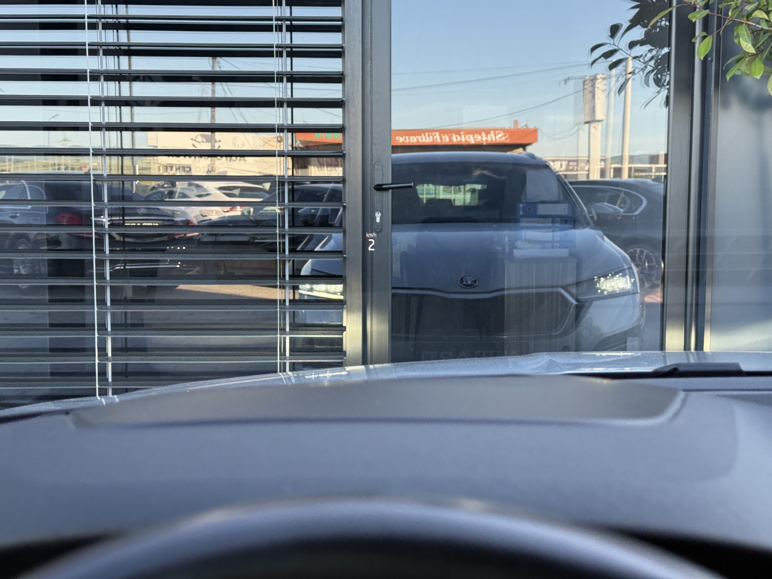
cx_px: 386
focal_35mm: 48
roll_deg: +0.0
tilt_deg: -4.9
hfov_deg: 39.7
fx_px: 1070
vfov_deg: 30.3
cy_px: 290
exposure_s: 1/125
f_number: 1.78
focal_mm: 6.76
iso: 80
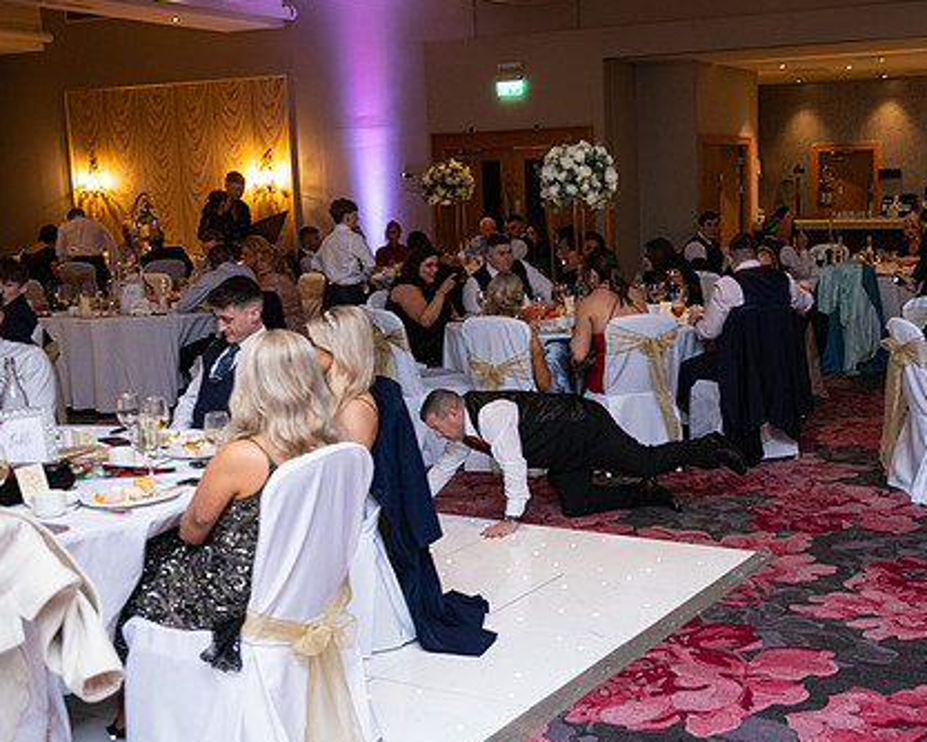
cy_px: 388
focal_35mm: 47
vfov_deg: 32.1
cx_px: 625
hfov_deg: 39.0
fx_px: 1290
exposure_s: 1/160
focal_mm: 36
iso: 1000
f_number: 3.5
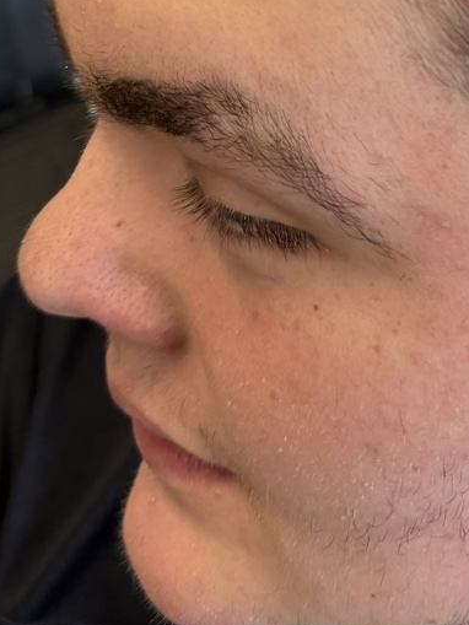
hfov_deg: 17.1
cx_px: 544
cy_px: -203
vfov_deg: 21.2
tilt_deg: -25.8
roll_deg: +3.0
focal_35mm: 83
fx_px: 1499
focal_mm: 6.76
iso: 160
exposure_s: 1/120
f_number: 1.78
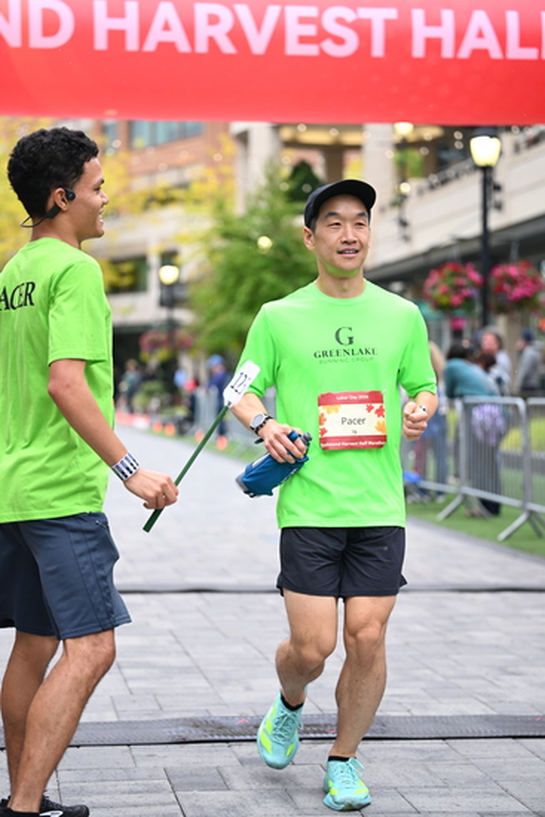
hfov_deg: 17.3
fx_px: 1793
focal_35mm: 79
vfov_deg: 25.7
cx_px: 272
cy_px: 408
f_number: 2.8
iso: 1250
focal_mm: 79
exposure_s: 1/1250
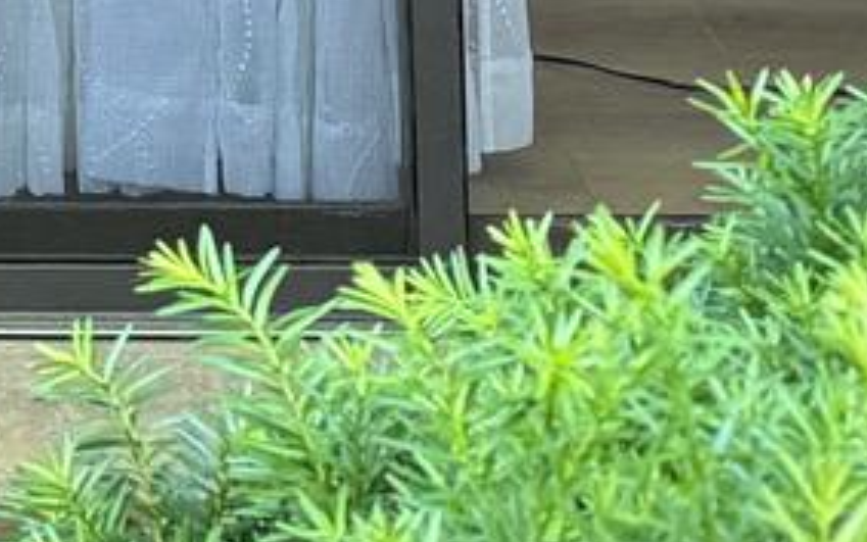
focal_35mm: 184
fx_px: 4349
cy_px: -1105
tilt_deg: +0.2
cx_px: -386
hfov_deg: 11.0
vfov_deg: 6.5
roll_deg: +2.8
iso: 200
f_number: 1.78
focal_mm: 6.76
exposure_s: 1/88
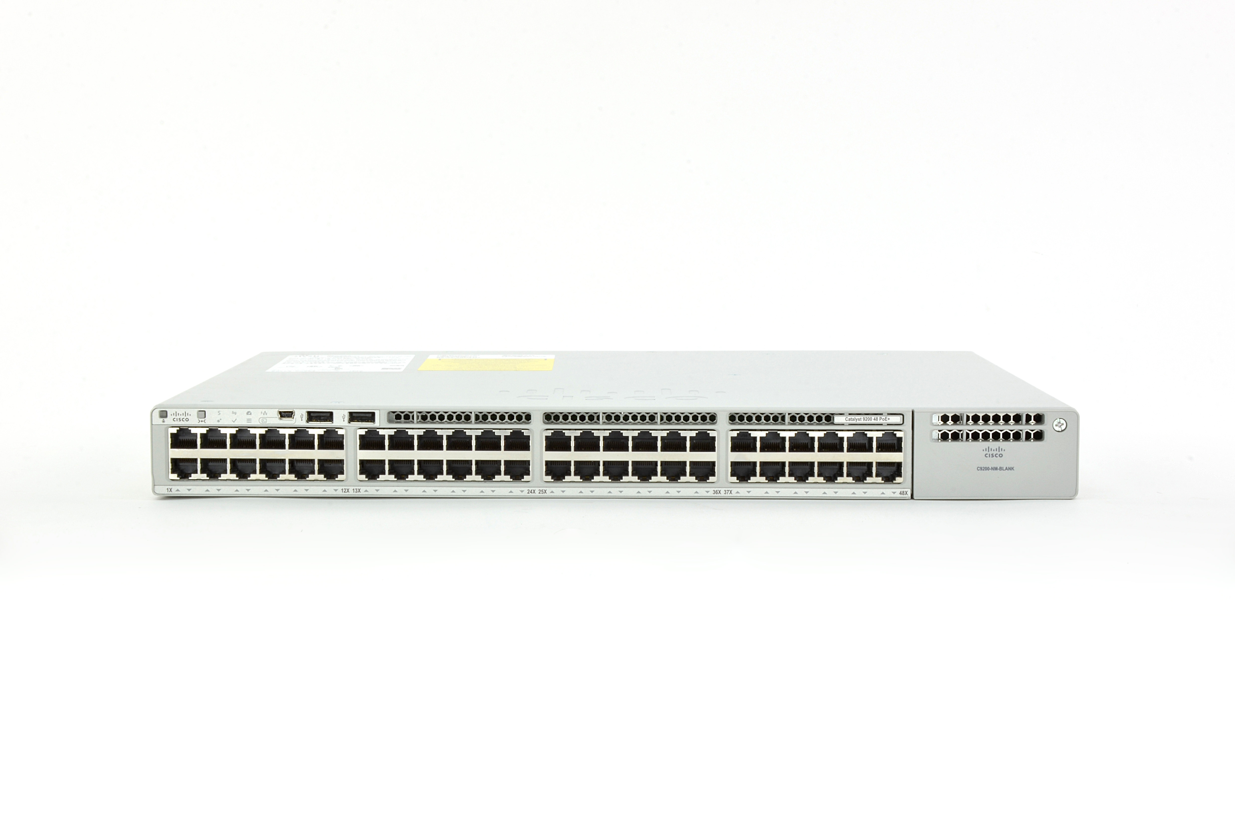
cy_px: 409
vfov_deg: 18.1
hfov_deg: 27.0
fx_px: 2568
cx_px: 618
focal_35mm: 75
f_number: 25
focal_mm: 50
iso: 100
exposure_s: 1/1.3
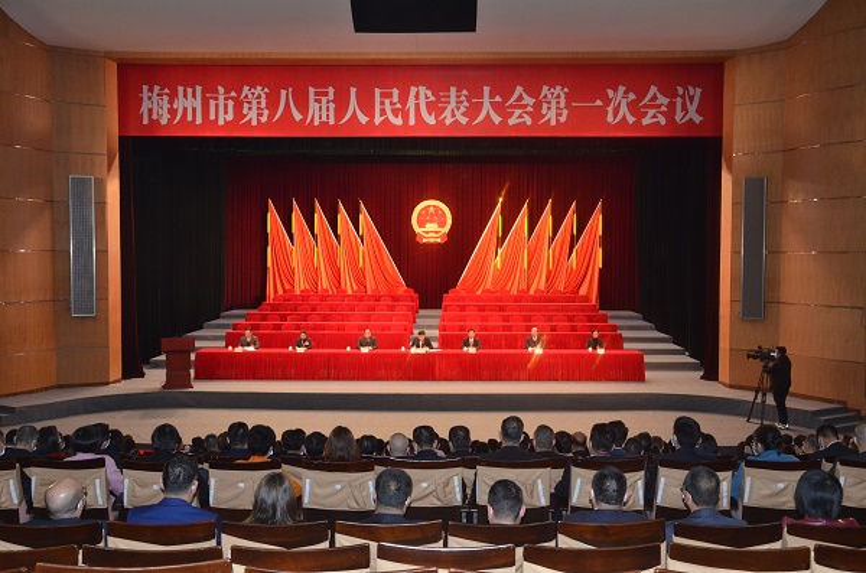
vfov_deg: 34.0
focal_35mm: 39
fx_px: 936
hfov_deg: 49.7
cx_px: 433
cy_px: 286
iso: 1600
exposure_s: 1/60
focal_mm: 26
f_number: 5.6
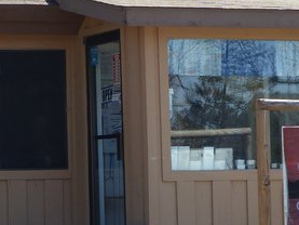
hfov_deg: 9.5
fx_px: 1797
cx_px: 154
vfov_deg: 7.1
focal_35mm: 208
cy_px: 58
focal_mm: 13
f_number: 4
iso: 100
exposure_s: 1/400
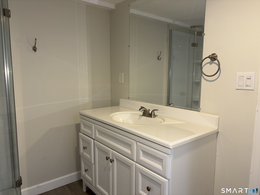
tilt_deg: -6.8
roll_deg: +1.2
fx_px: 195
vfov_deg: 53.1
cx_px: 130
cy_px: 98
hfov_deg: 67.3
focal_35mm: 26
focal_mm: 5.96
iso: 40
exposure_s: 1/27
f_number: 1.6
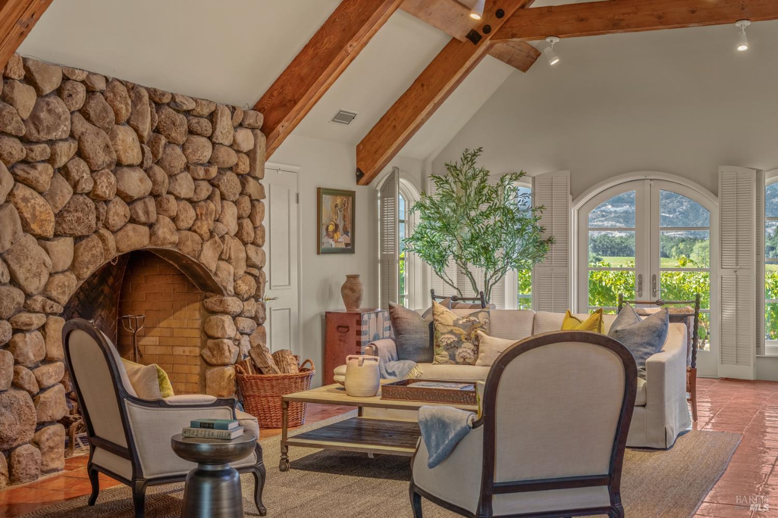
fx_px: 1024
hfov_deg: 41.6
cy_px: 259
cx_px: 389
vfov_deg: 28.4
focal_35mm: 47
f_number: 7.1
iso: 400
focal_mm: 47.4
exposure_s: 1/320
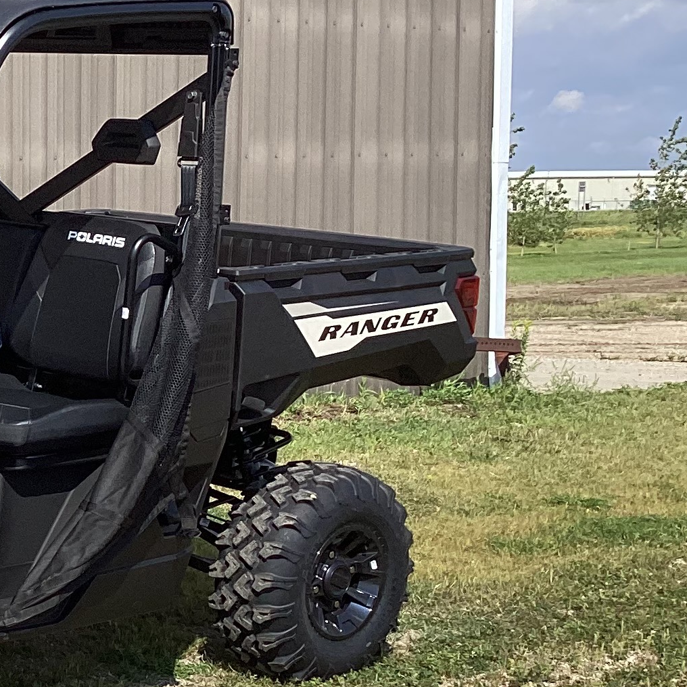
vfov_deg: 19.6
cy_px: 471
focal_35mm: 88
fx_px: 1976
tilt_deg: -7.1
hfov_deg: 17.6
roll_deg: +2.8
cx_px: -352
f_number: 2.4
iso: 25
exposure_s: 1/1294
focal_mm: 3.3
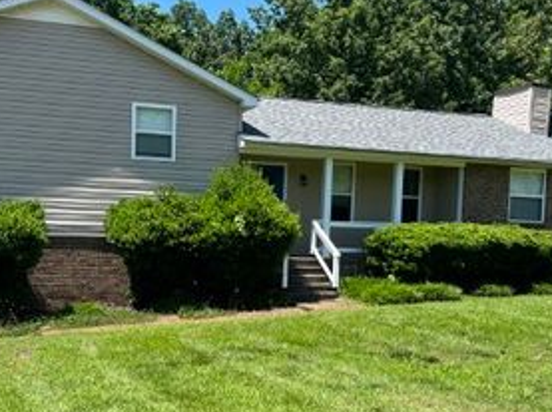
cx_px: 211
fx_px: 749
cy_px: 270
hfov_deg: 40.2
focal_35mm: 47
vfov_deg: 30.6
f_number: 1.6
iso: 50
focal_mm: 5.1
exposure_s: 1/2062
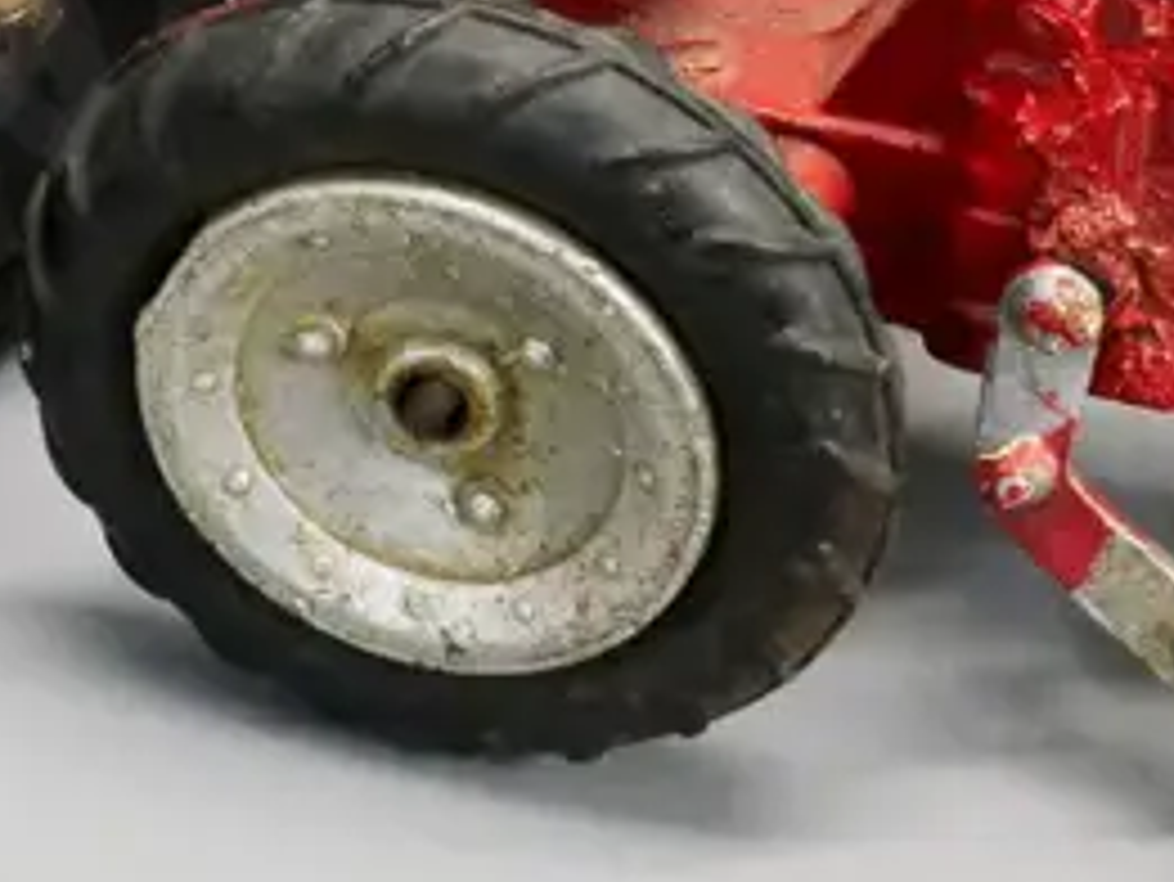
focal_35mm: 141
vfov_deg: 10.5
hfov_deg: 13.8
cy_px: 63
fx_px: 4784
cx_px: 63
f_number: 5.6
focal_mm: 18
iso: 3200
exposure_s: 1/50
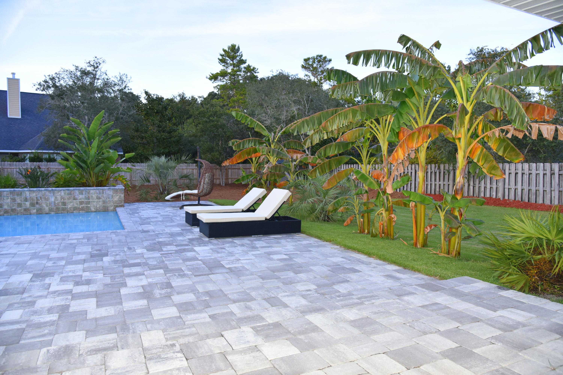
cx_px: 282
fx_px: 375
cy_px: 188
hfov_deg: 73.7
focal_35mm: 24
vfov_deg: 53.1
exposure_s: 1/100
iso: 800
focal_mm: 24
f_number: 5
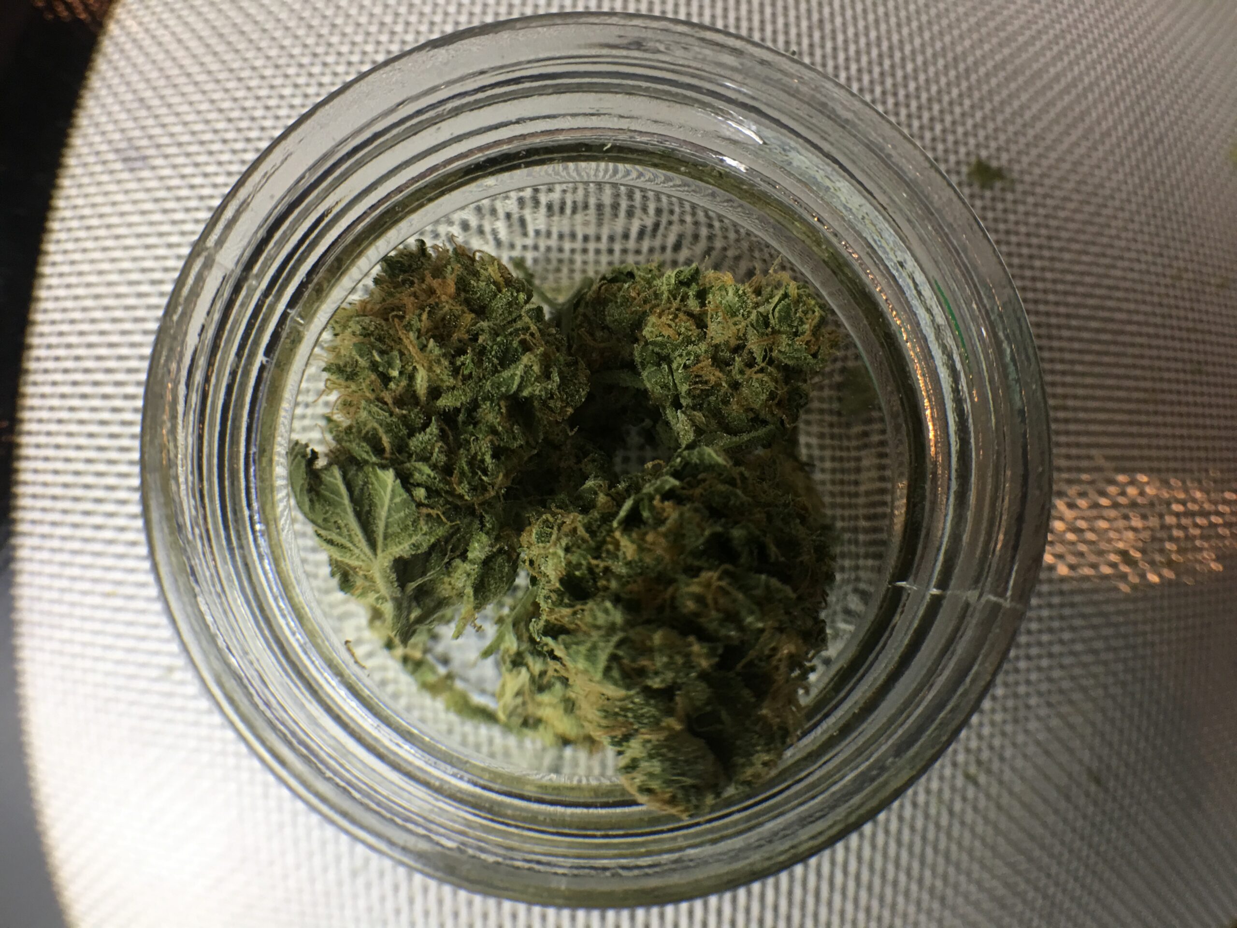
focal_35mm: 29
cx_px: 618
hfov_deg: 61.7
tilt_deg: -79.2
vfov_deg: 48.2
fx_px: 1036
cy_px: 464
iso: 40
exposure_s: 1/17
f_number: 2.2
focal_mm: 4.15
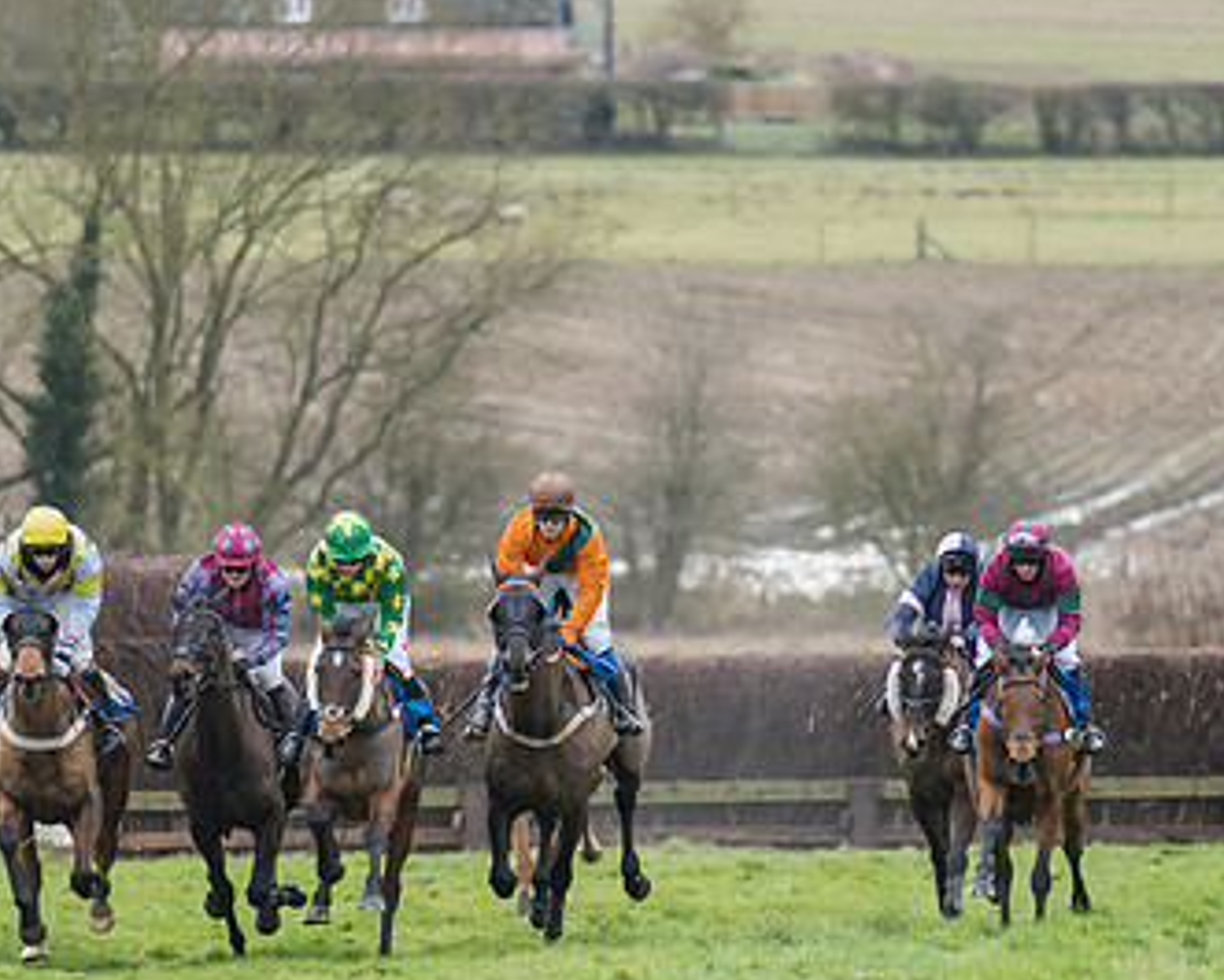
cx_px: 500
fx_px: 26634
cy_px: 640
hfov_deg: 2.6
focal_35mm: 735
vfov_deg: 2.1
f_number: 2.8
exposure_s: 1/1000
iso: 400
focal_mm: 200
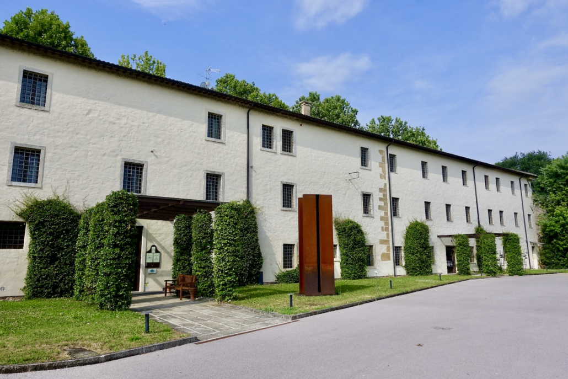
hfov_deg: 73.7
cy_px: 190
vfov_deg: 53.1
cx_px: 284
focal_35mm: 24
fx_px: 379
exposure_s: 1/640
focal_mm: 8.8
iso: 125
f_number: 5.6
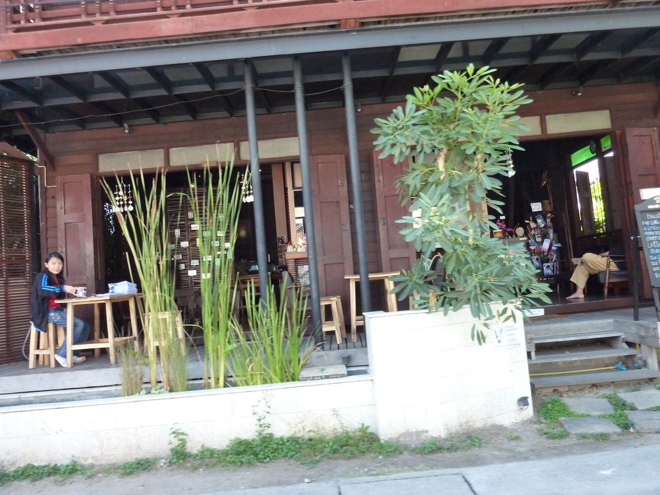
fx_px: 477
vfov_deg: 54.9
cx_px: 330
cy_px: 248
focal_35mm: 25
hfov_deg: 69.4
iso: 500
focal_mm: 4.1
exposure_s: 1/160
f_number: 3.3
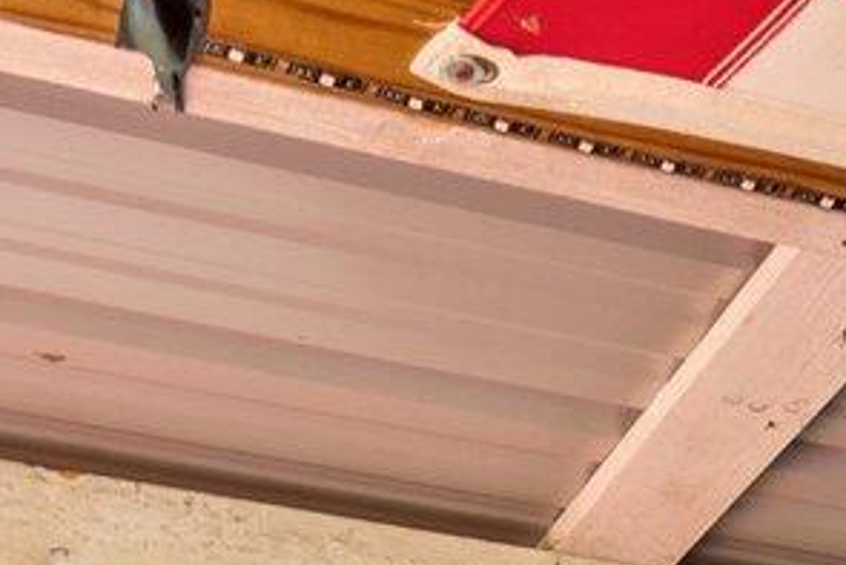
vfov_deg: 10.1
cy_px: 1642
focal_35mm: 104
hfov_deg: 19.3
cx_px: 757
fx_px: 2445
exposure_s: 1/2.5
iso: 100
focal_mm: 10
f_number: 8
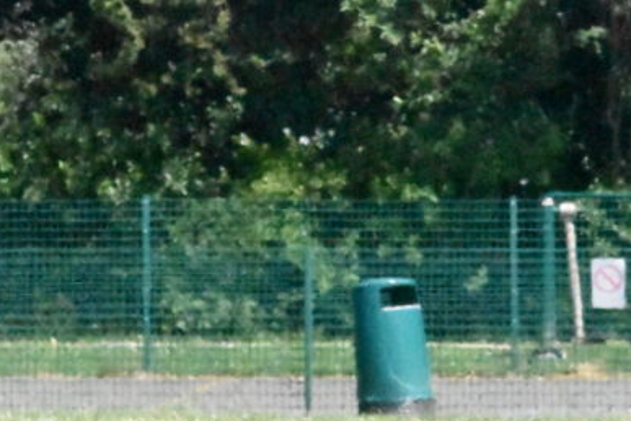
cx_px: -124
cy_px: -17
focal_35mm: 1549
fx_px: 27148
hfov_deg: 1.3
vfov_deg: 0.9
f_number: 25
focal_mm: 390
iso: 25600
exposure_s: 1/4000
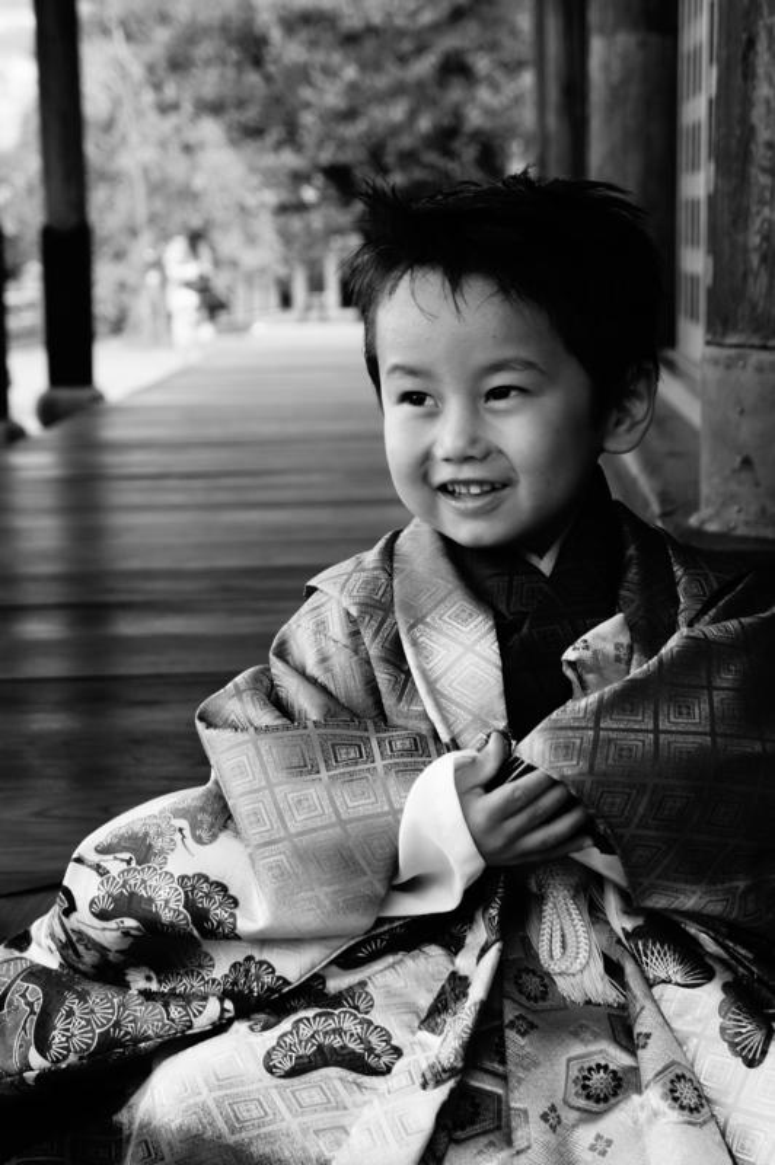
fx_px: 2668
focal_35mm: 82
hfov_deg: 16.5
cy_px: 582
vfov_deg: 24.6
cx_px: 388
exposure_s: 1/125
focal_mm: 55
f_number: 5.6
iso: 200
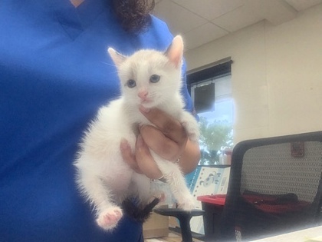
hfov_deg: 58.4
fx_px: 288
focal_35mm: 31
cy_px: 121
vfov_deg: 45.4
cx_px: 161
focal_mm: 2.15
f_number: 2.4
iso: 160
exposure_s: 1/60
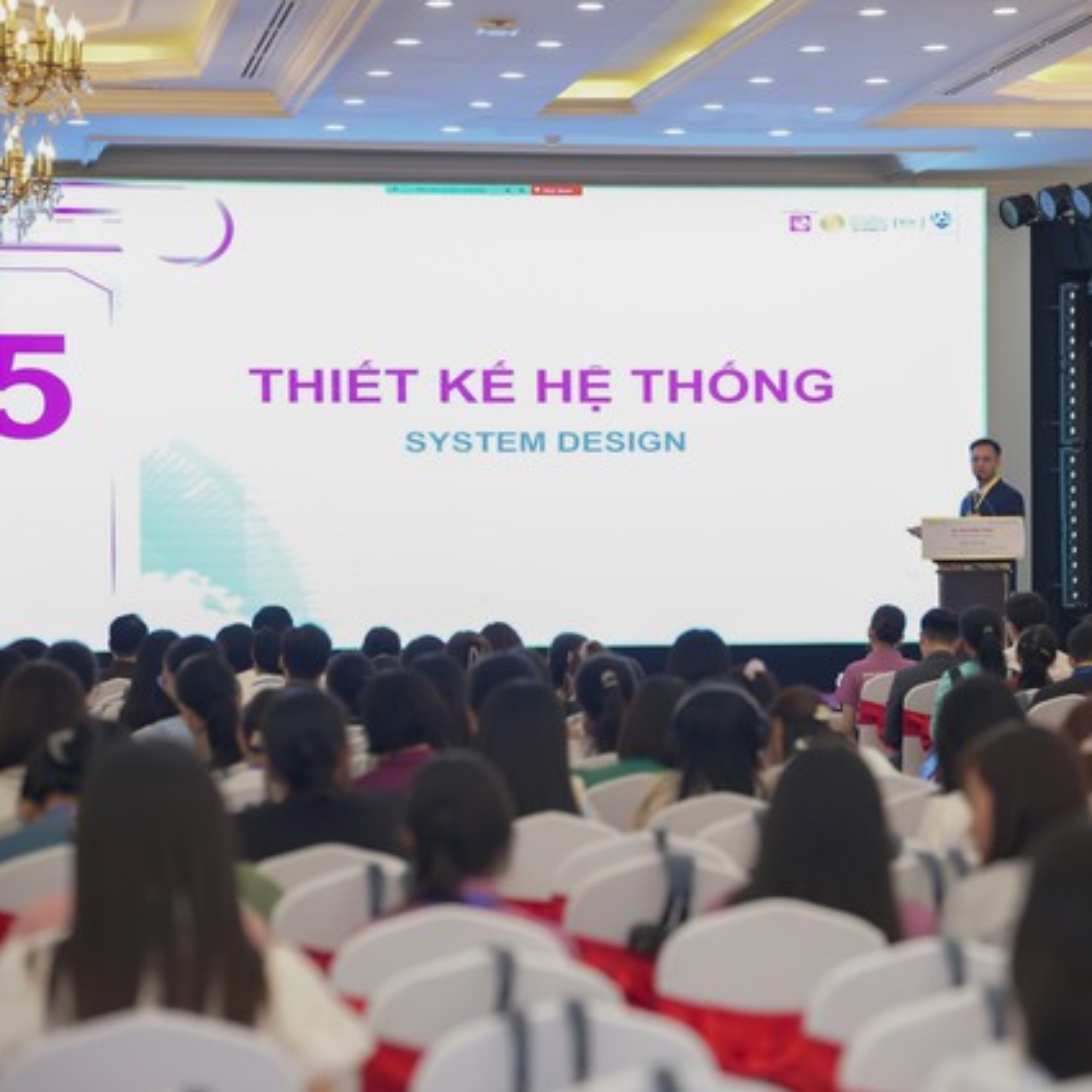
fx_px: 4390
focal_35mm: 123
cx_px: 763
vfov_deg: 14.2
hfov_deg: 14.1
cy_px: 546
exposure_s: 1/100
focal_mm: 96
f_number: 2.8
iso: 1000
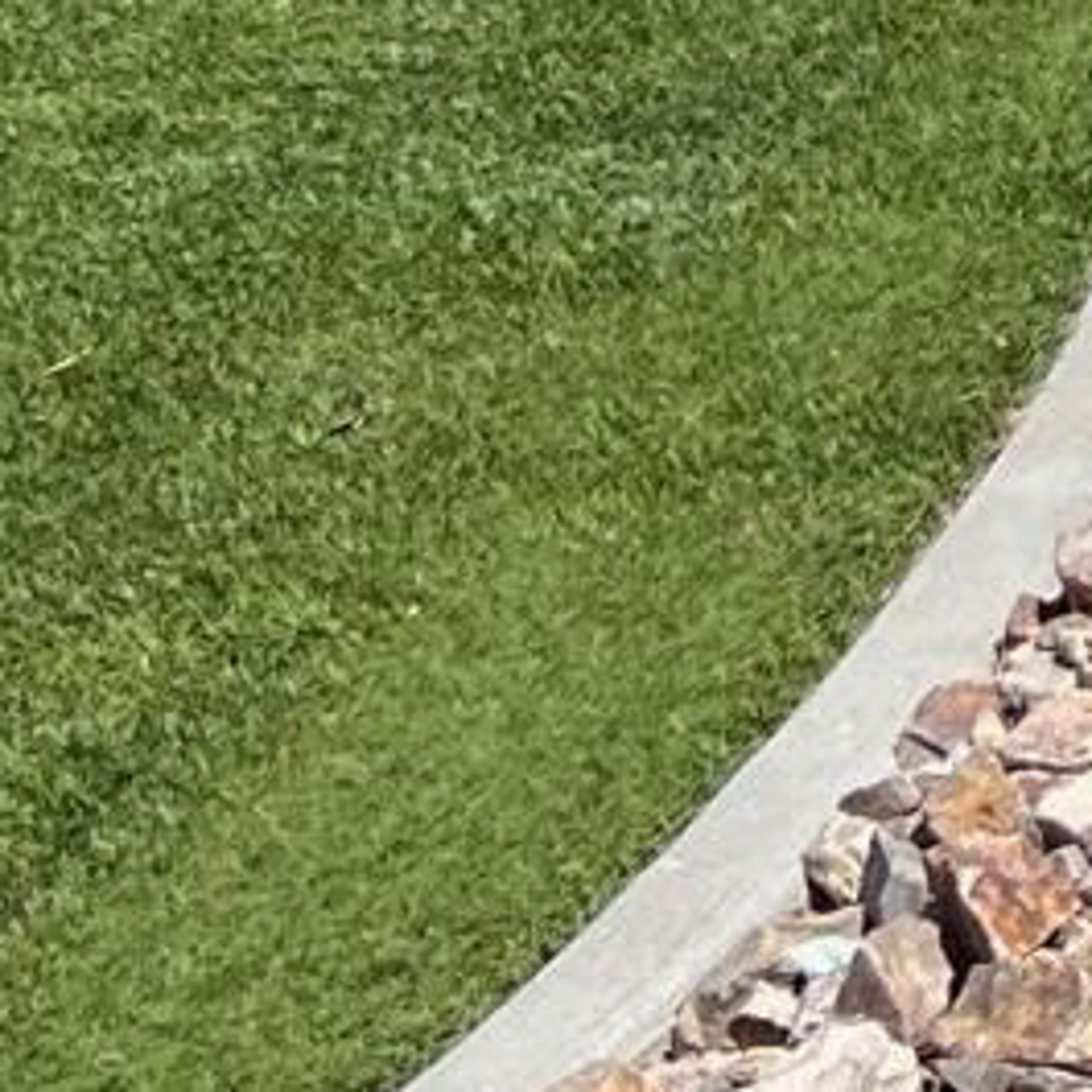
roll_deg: +5.1
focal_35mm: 175
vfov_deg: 9.4
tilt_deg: -7.3
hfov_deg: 9.3
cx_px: 2275
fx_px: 6246
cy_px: -1051
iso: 50
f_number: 1.5
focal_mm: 5.7
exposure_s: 1/2841
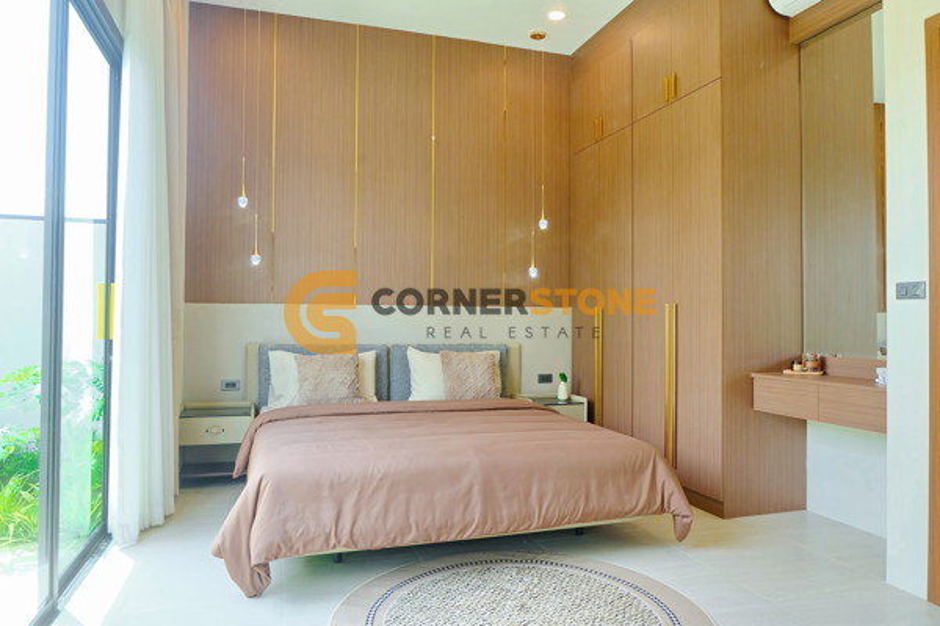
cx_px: 470
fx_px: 627
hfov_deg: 73.7
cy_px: 313
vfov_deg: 53.1
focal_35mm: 24
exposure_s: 1/125
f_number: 3.5
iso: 400
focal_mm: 16
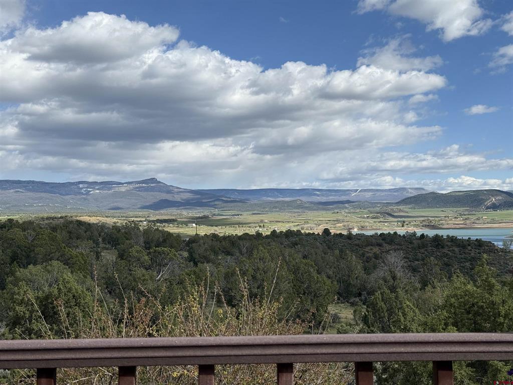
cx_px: 256
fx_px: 711
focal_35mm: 48
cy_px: 192
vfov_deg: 30.3
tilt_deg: +2.9
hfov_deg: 39.7
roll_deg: +0.8
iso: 80
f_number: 1.78
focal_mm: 6.76
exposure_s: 1/7874
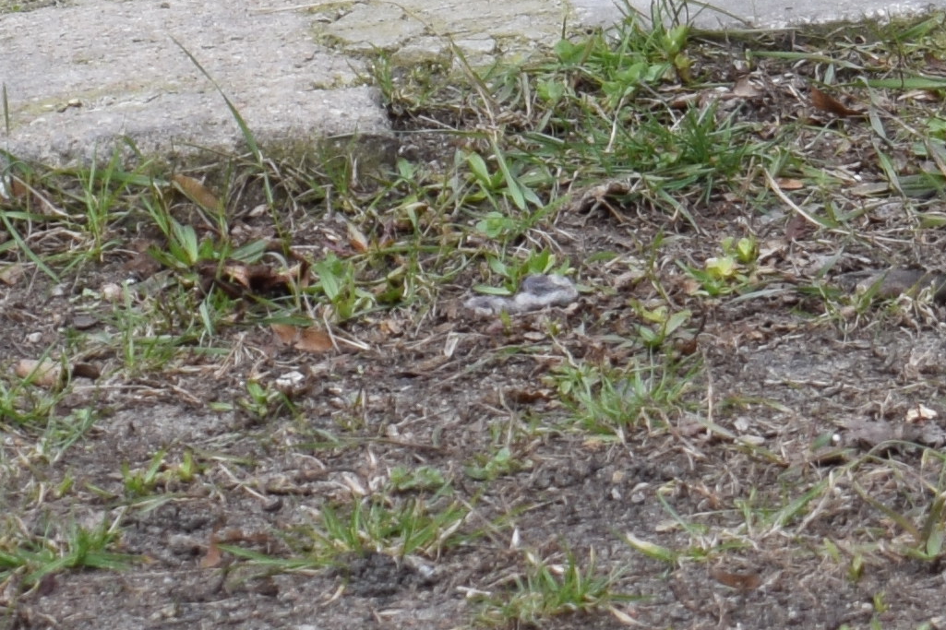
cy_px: -617
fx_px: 12687
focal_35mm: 483
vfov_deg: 2.8
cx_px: -303
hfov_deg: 4.3
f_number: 8
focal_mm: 55
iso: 250
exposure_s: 1/250
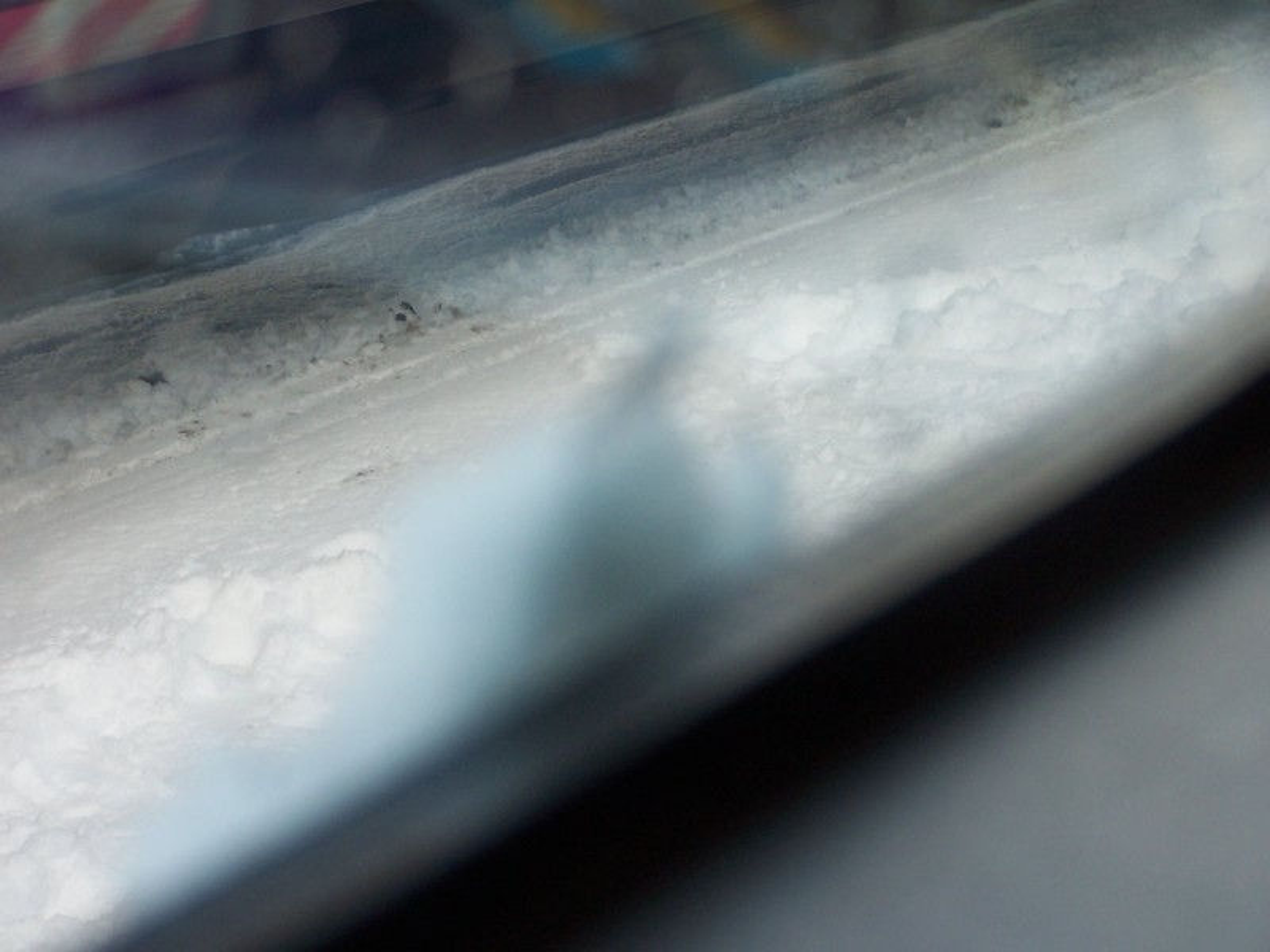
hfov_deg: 16.8
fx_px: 4293
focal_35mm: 117
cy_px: 476
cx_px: 635
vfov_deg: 12.7
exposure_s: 1/90
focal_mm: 19.4
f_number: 3.2
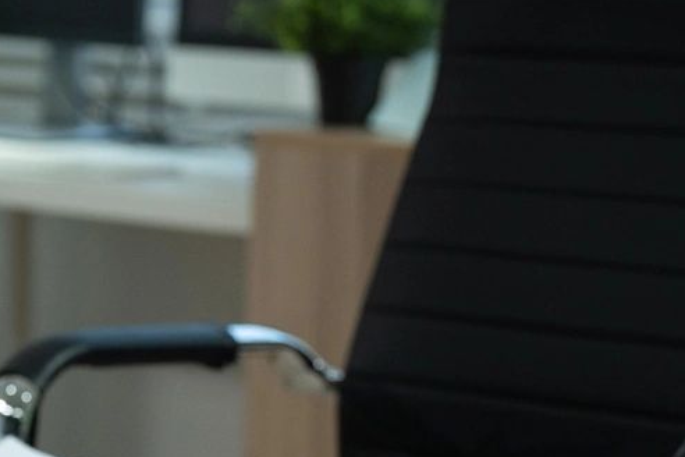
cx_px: -140
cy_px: 446
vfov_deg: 7.1
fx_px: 3691
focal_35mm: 194
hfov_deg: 10.4
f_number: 3.2
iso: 500
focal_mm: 45
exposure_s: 1/250
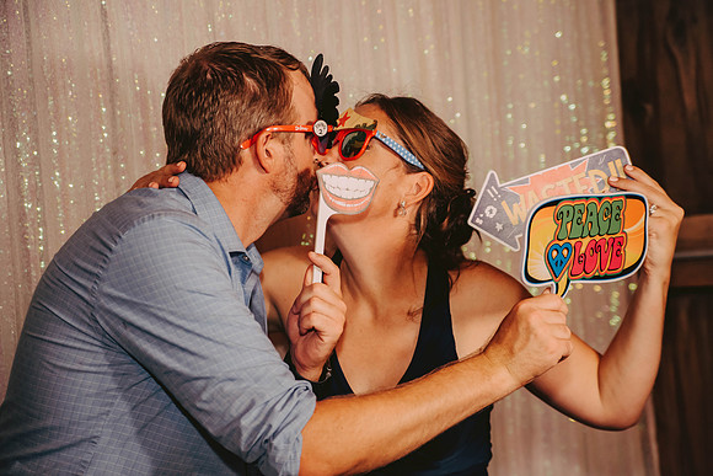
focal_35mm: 75
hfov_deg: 27.0
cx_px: 356
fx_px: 1486
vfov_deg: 18.2
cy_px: 238
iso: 1250
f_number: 2.8
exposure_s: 1/125
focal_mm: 75
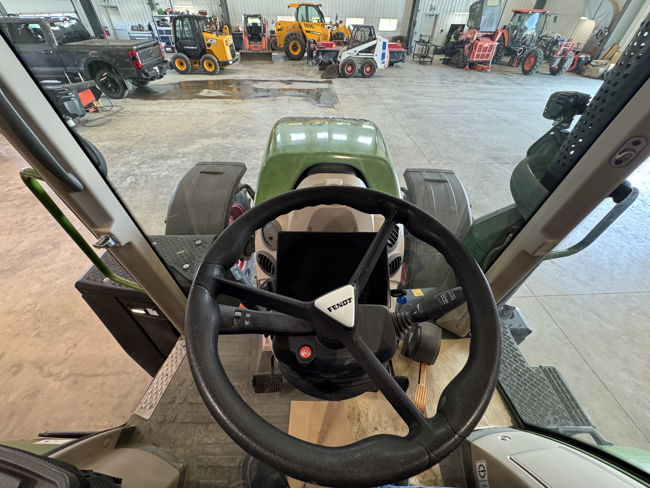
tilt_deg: -42.8
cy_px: 244
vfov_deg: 85.7
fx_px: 263
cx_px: 325
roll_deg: -1.4
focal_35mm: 14
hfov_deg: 102.1
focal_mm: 2.22
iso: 320
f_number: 2.2
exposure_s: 1/71
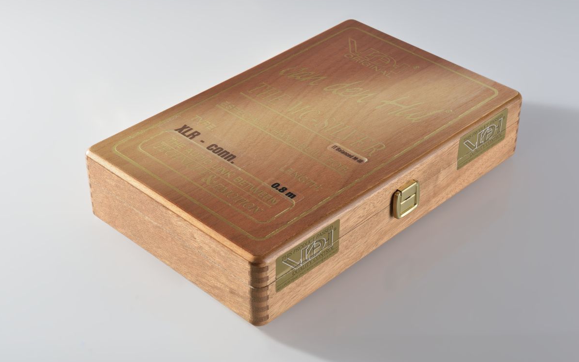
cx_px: 291
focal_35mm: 72
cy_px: 173
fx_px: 1136
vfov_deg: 18.1
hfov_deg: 28.6
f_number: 22
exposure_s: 1/125
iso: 200
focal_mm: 70
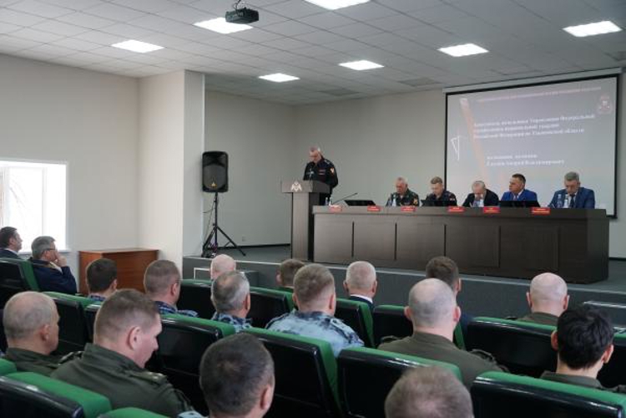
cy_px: 209
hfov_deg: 47.9
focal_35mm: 40
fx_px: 704
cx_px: 313
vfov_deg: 33.0
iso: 1000
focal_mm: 27
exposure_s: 1/160
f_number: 4.5
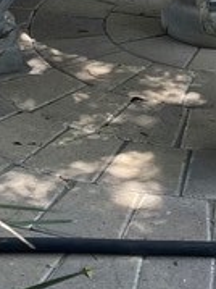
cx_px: 179
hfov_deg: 10.3
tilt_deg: -6.0
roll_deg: +0.4
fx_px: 1191
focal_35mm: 143
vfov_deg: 11.7
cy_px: -366
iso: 32
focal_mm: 5.1
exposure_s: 1/463
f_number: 1.6
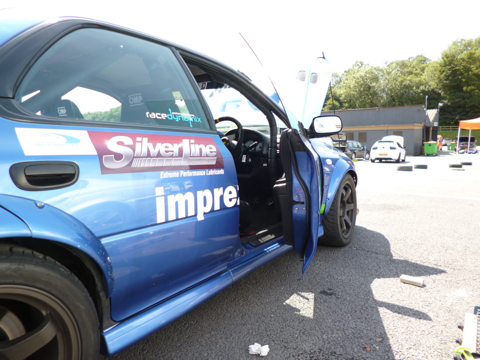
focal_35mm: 24
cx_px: 240
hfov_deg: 71.6
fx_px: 333
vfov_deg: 56.8
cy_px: 180
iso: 100
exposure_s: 1/320
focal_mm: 4.3
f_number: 2.5
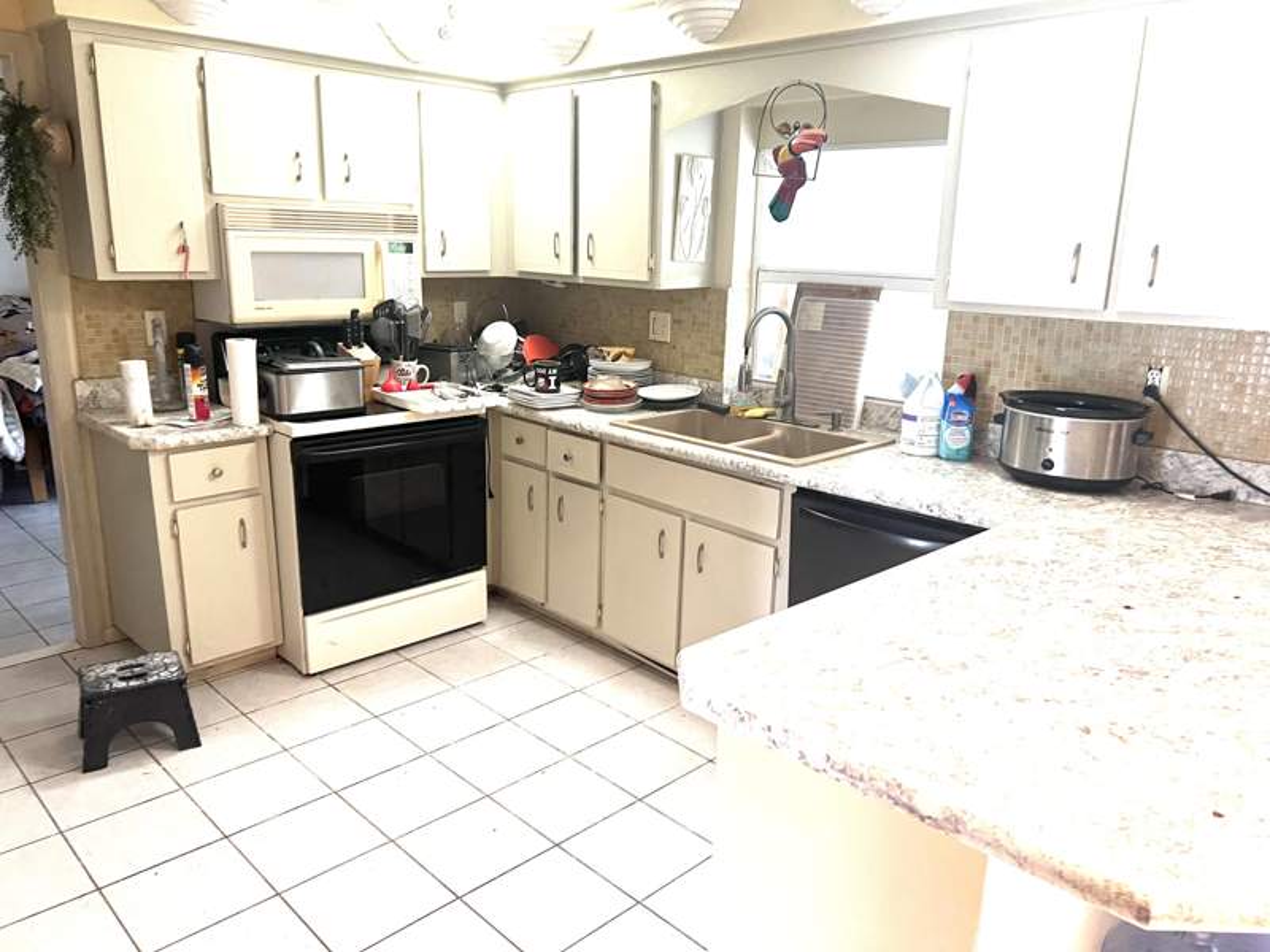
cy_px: 476
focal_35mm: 26
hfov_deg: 67.3
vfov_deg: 53.1
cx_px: 635
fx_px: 954
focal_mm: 5.7
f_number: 1.5
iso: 200
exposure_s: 1/60
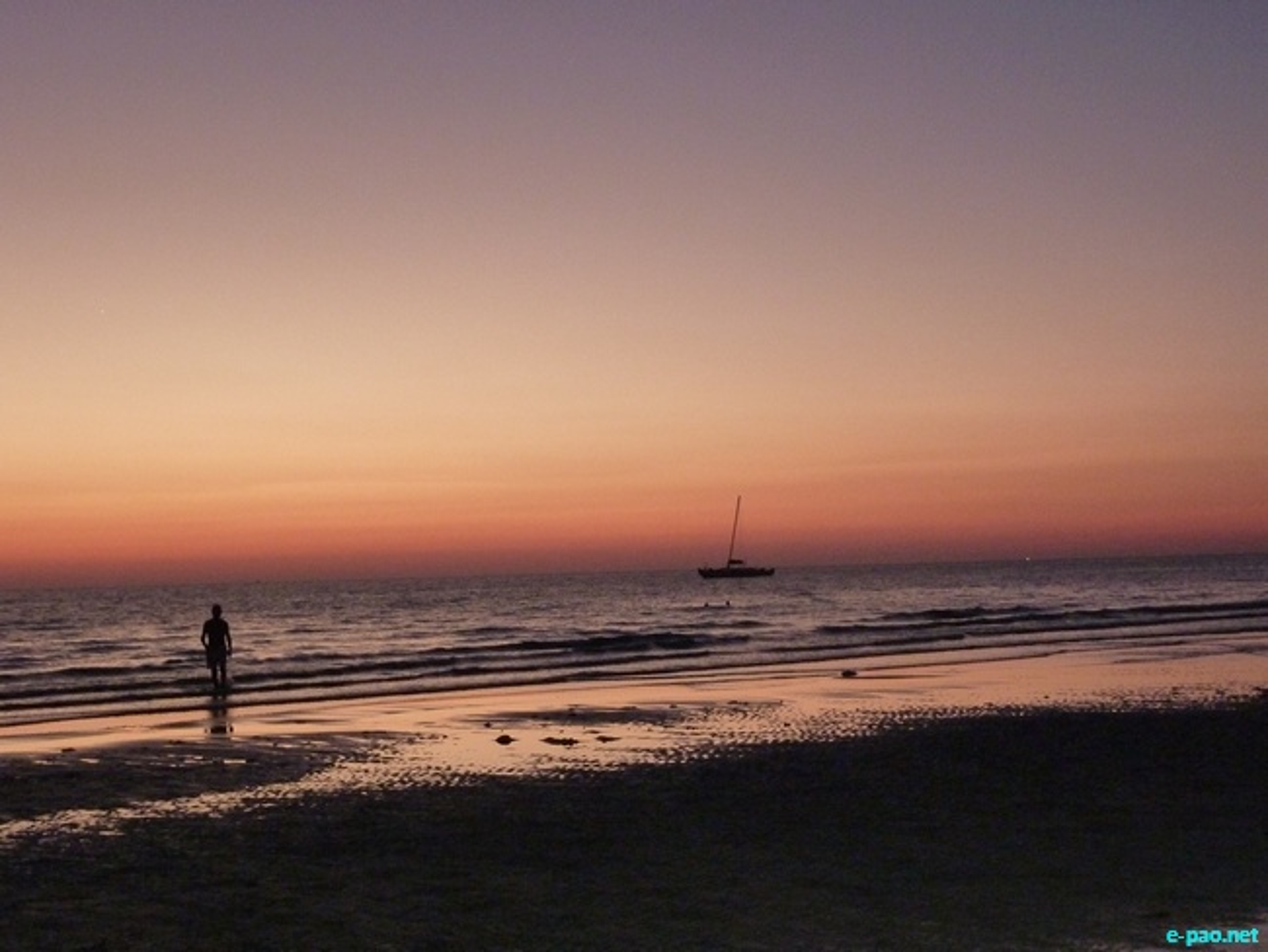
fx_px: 2162
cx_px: 634
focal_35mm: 59
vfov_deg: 24.8
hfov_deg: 32.7
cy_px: 476
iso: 800
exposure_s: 1/40
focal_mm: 9.7
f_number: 3.9
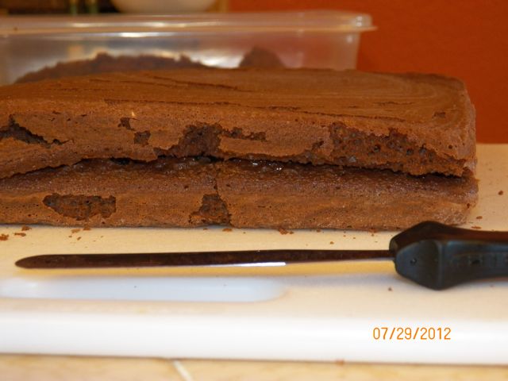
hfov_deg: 24.4
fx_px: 1174
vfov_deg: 18.4
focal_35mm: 80
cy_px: 190
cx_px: 254
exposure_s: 1/40
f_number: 3.6
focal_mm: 14.4
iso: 400
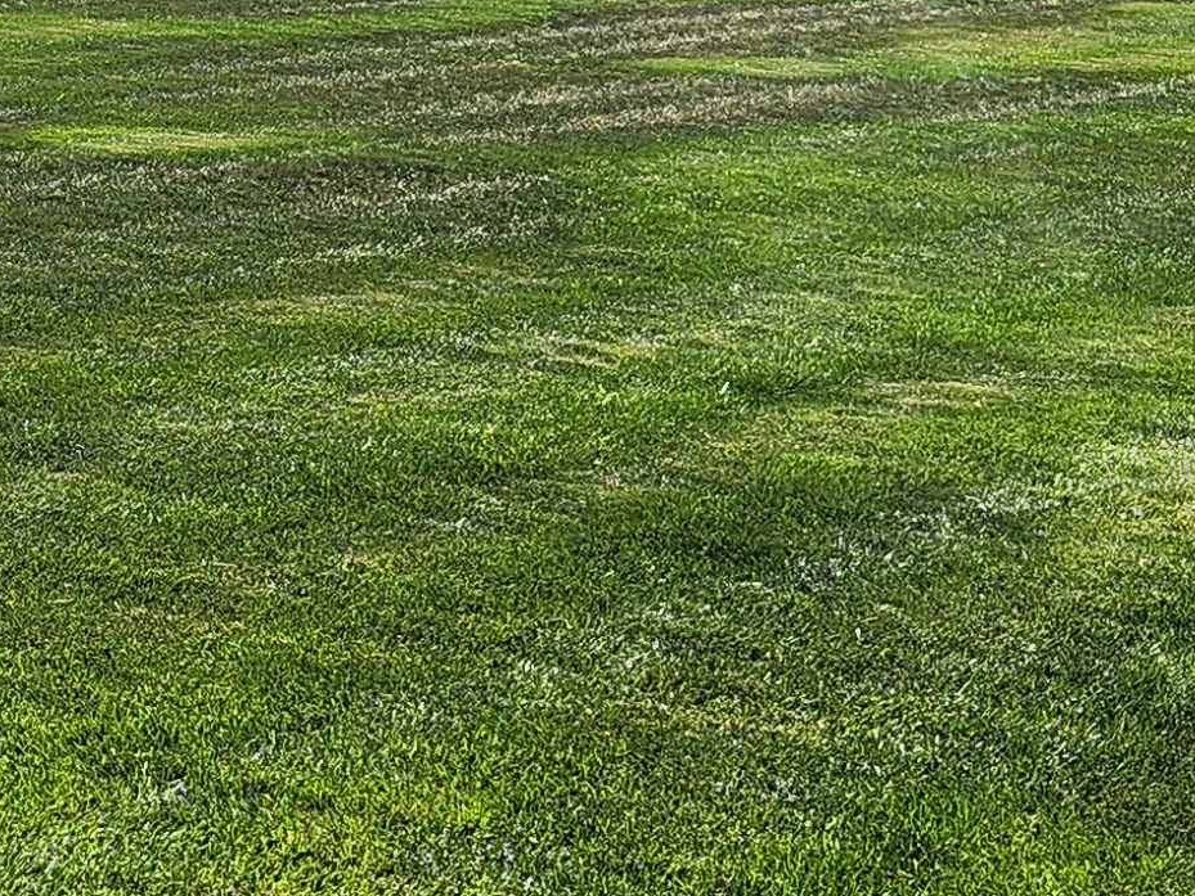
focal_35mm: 99
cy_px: 314
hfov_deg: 19.6
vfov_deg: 14.9
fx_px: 3418
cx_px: 208
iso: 20
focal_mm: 5.4
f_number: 1.8
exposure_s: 1/2551
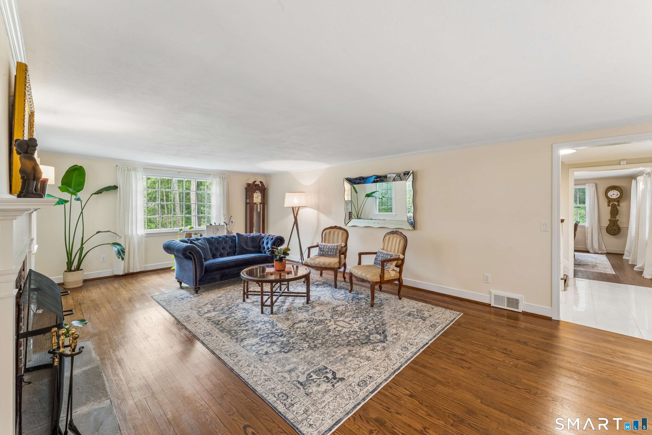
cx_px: 326
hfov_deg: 104.3
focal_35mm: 14
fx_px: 254
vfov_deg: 81.2
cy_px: 218
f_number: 13
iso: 400
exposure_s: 1/1.25
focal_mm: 14
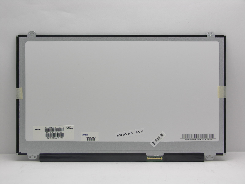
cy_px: 92
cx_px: 122
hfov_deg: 46.8
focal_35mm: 40
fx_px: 283
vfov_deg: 36.0
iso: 50
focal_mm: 10.3
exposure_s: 1/40
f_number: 2.8
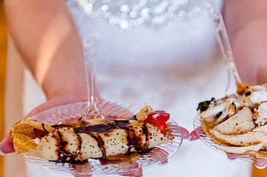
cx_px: 190
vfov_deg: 13.9
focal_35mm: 98
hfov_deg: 20.7
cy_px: 118
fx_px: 726
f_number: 2.8
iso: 800
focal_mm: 66
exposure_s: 1/200
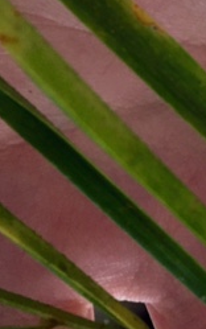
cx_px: 285
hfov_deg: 15.5
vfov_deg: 25.5
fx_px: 708
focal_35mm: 79
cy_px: 48
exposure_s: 1/15
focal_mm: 4.15
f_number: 2.2
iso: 400
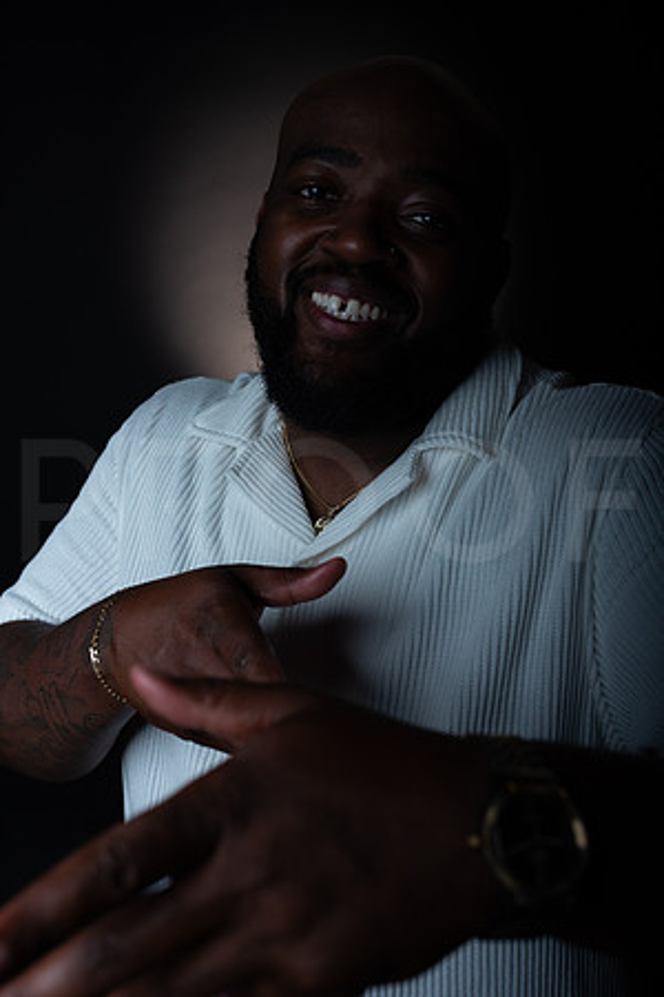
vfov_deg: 54.4
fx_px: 968
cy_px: 498
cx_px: 332
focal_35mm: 35
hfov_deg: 37.9
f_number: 5.6
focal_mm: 35
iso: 500
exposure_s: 1/250
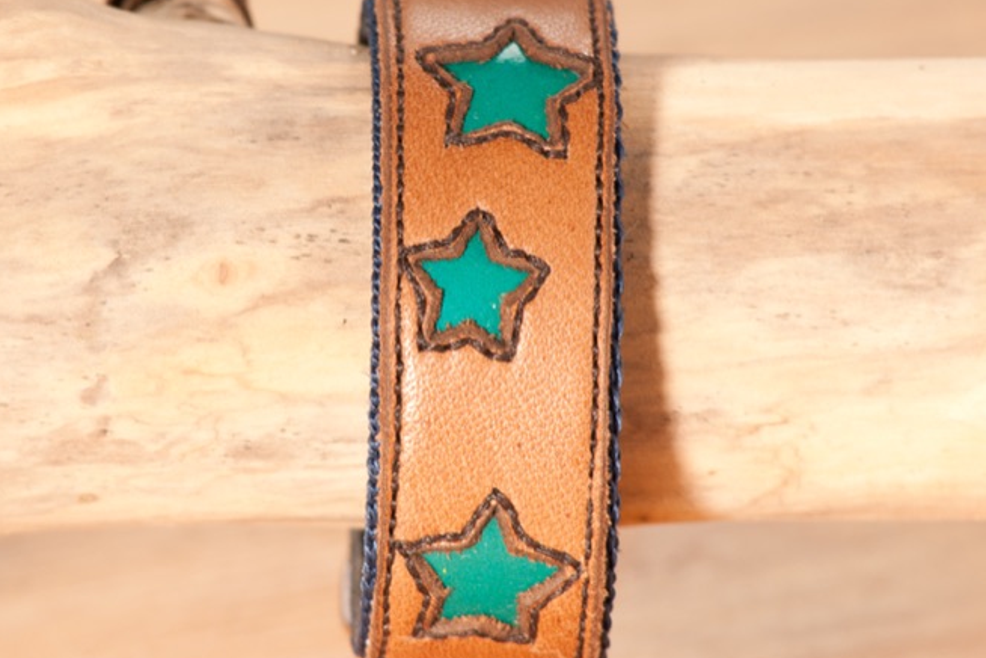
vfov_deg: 3.7
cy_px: 334
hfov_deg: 5.6
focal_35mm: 367
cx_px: 467
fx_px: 10051
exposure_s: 1/60
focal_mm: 200
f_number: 8
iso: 200
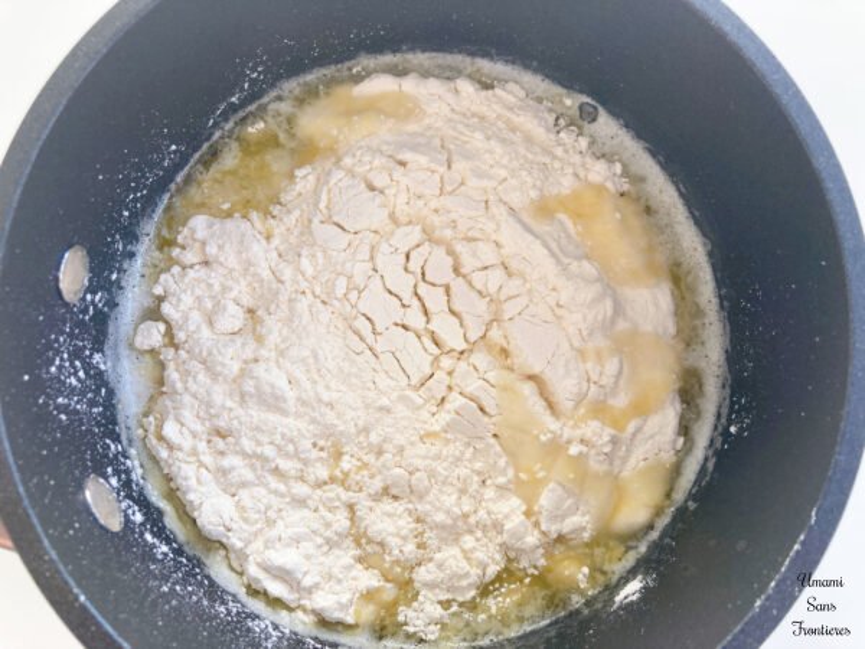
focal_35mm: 28
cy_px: 324
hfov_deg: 63.4
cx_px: 432
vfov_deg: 49.7
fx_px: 700
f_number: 1.8
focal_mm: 3.99
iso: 50
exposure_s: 1/50
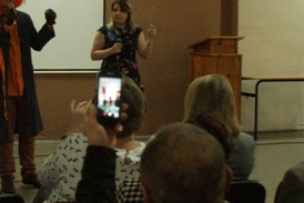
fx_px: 828
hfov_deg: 20.6
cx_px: 64
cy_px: 3
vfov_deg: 13.8
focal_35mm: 98
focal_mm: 28
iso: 1600
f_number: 4.5
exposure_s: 1/40
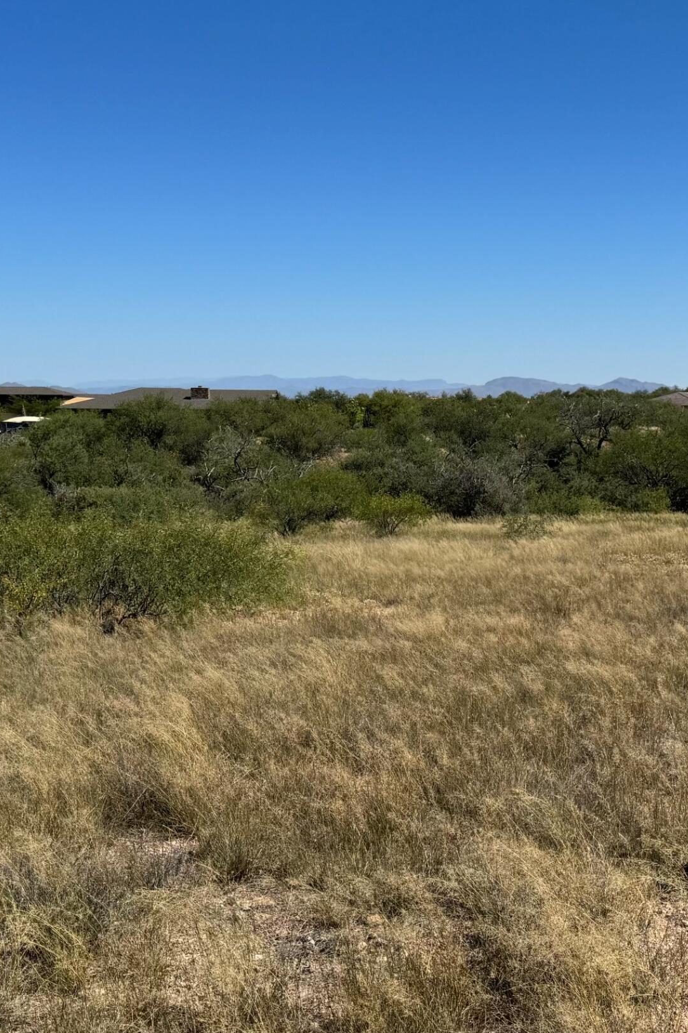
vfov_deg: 42.6
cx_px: 420
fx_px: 1319
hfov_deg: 29.2
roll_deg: +0.0
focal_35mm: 46
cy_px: 440
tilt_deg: -3.1
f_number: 1.78
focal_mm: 6.76
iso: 80
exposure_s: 1/6410
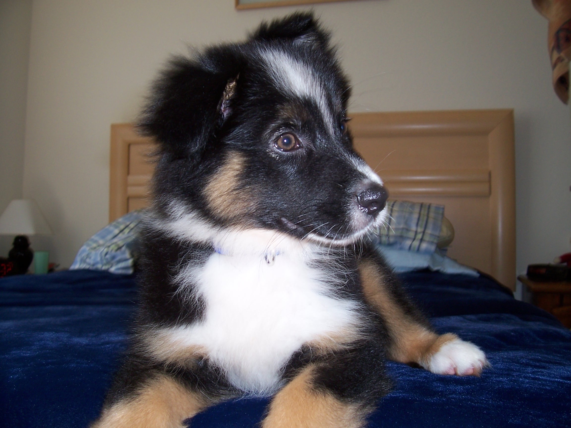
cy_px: 214
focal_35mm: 34
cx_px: 286
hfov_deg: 54.0
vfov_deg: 41.8
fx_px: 561
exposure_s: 1/60
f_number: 2.7
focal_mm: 5.6
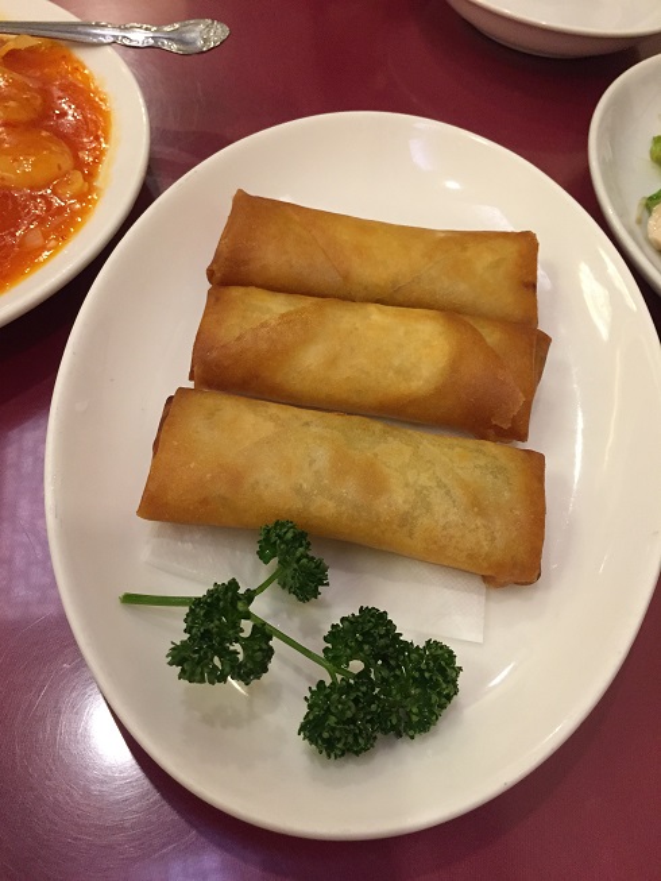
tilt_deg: -55.6
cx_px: 330
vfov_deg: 61.7
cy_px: 440
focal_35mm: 29
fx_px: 738
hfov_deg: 48.2
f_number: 2.2
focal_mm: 4.15
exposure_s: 1/33
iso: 250
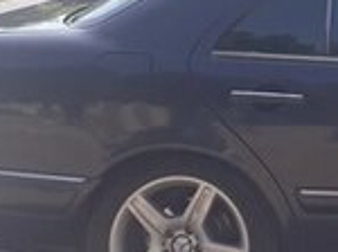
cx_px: 566
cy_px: -109
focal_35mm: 119
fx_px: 1160
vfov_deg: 11.9
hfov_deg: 14.9
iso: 40
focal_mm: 3.6
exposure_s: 1/541
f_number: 1.9
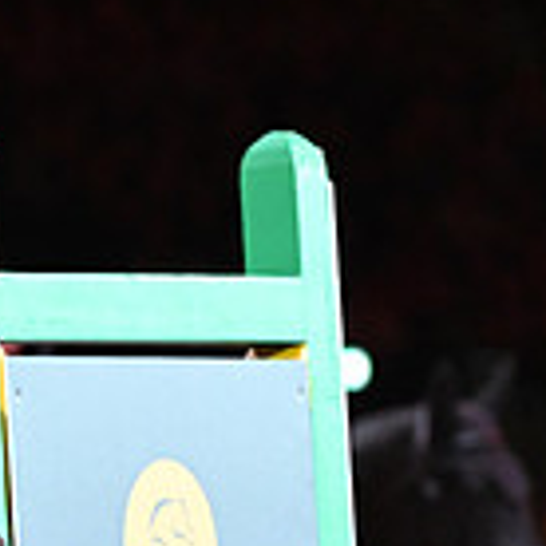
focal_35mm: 553
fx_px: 9868
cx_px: -590
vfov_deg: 3.2
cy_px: 291
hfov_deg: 3.1
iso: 6400
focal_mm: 155
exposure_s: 1/500
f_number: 5.6
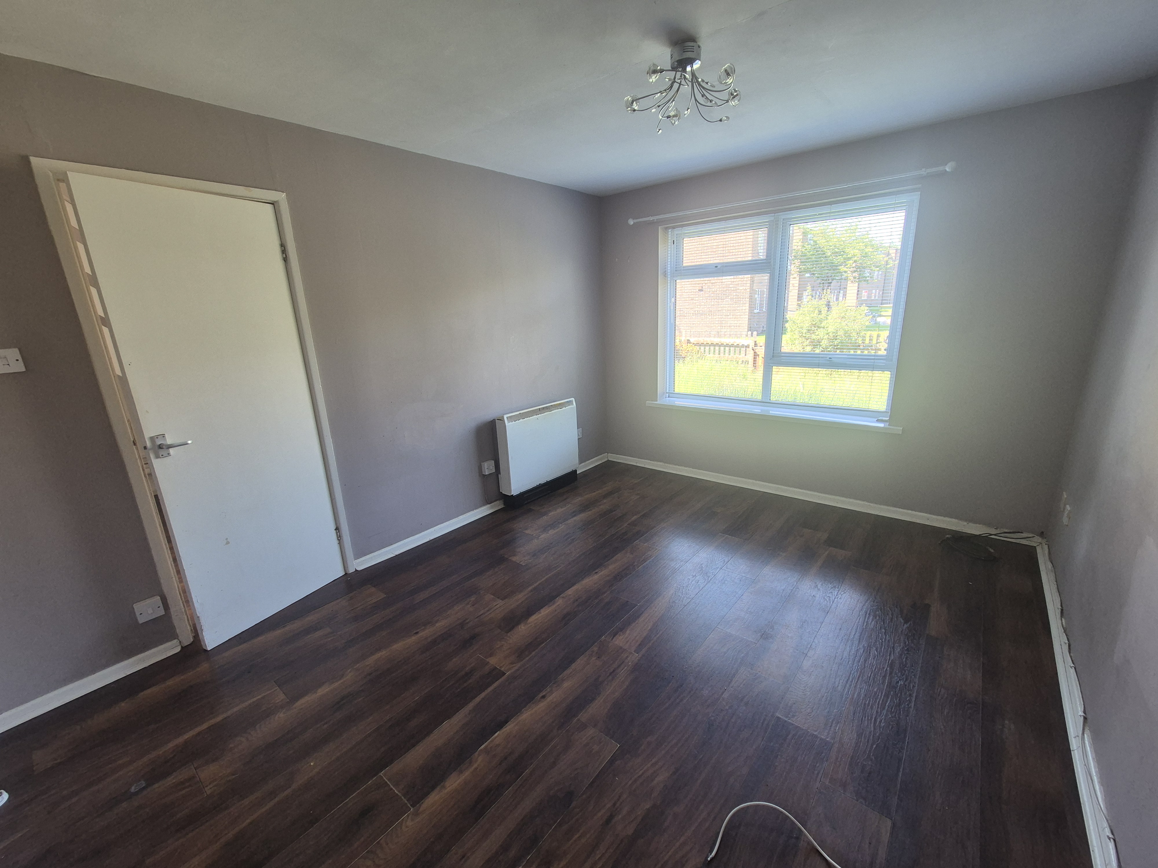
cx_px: 579
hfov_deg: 106.2
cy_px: 434
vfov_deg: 89.9
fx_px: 435
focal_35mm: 13
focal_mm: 2.2
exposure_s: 1/50
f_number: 2.2
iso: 125
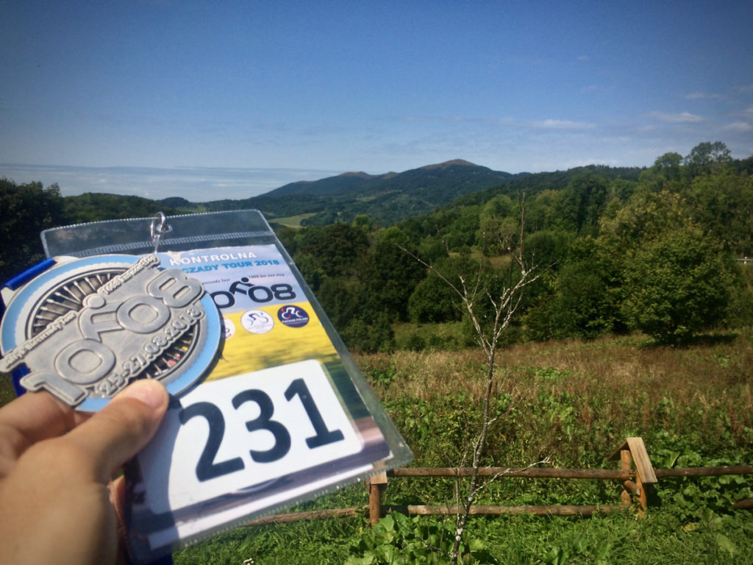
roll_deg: -1.1
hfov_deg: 61.7
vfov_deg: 48.2
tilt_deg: -6.1
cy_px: 282
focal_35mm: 29
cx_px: 376
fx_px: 631
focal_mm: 4.15
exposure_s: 1/3425
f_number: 2.2
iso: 32
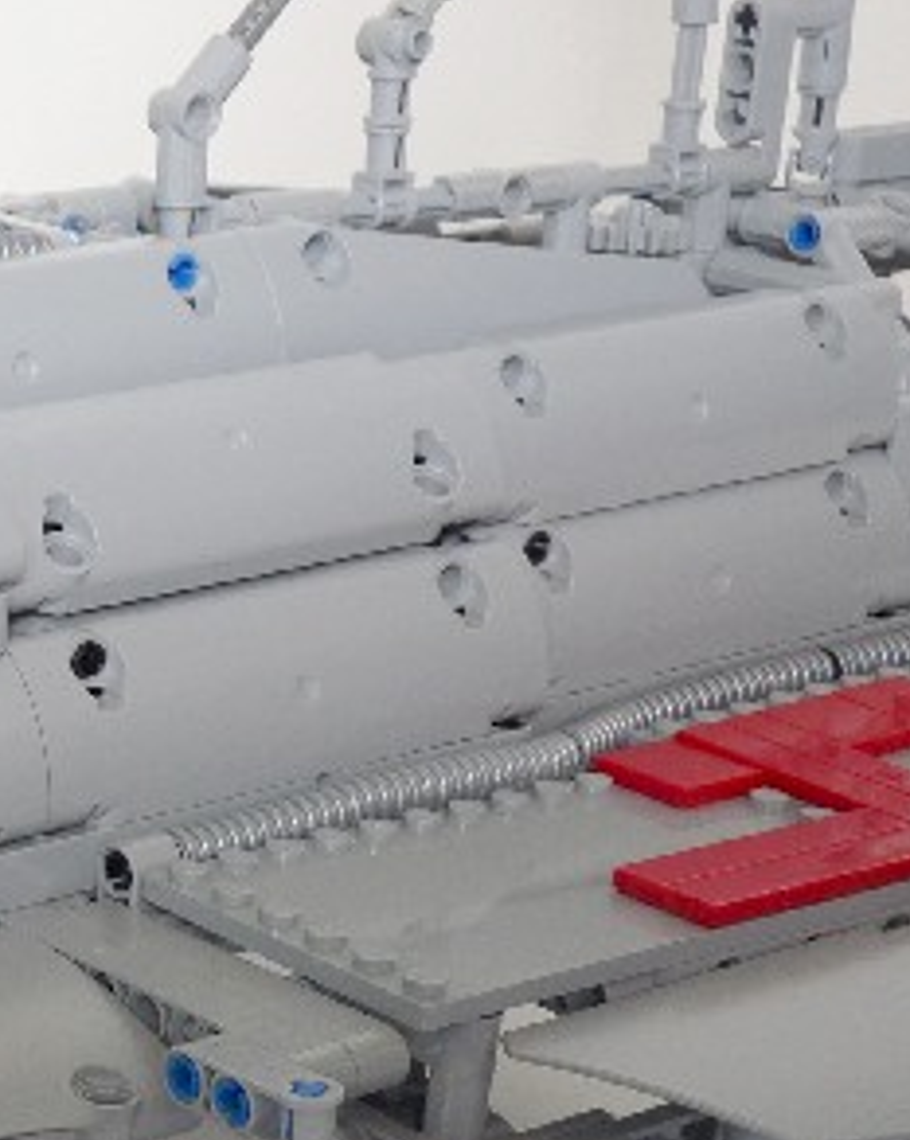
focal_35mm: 91
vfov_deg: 20.9
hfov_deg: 15.5
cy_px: 808
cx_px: -488
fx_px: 3068
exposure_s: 1/20
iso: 100
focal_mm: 6
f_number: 3
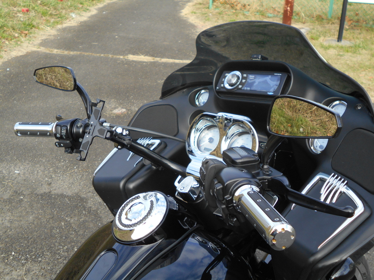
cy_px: 140
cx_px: 187
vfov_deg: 32.9
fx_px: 475
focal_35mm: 44
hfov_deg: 42.9
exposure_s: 1/250
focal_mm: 7.7
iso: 110
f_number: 4.2
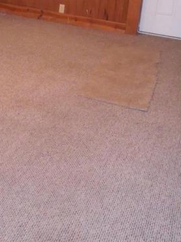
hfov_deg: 26.0
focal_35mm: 54
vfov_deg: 33.9
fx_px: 377
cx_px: 15
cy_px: 31
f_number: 3.2
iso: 400
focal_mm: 4.6
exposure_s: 1/30
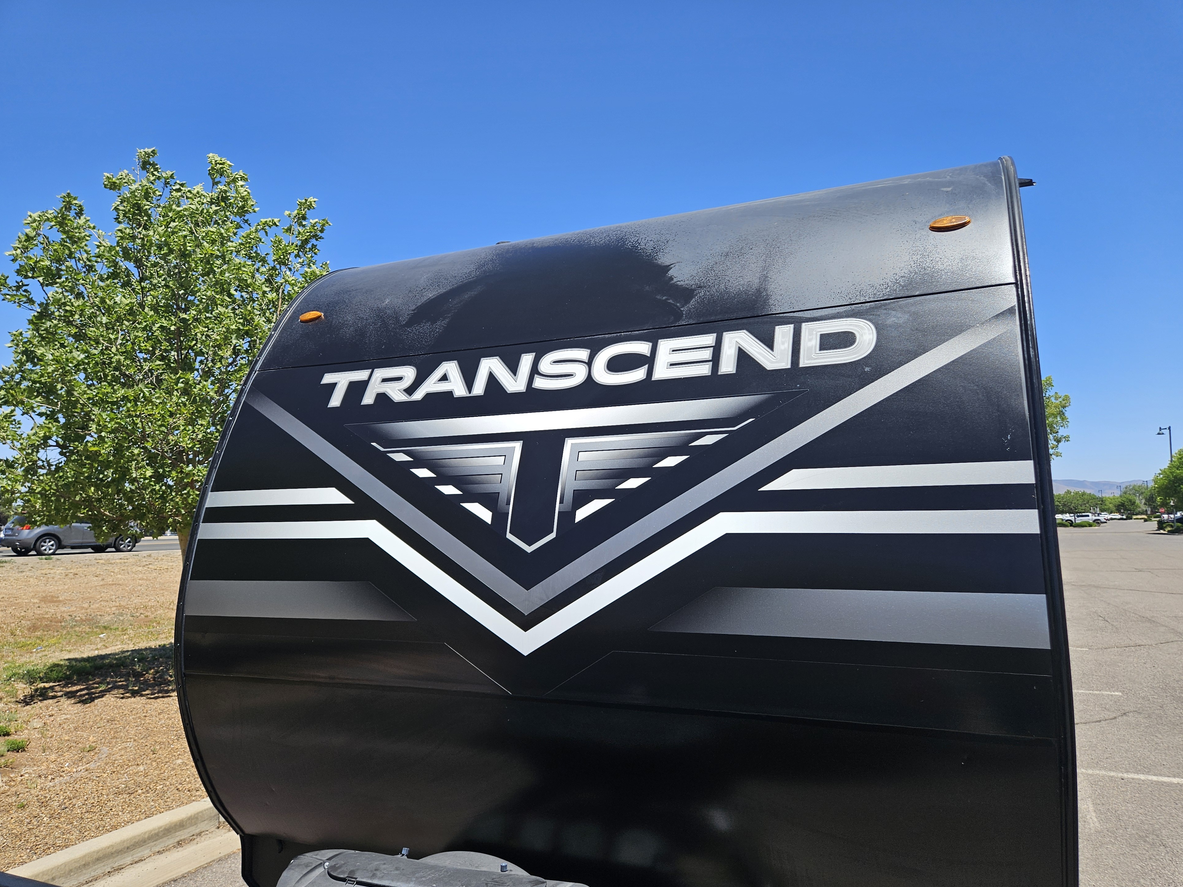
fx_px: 820
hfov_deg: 71.6
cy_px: 431
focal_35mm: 24
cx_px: 606
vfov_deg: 56.8
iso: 25
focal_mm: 5.4
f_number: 1.8
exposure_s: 1/1728
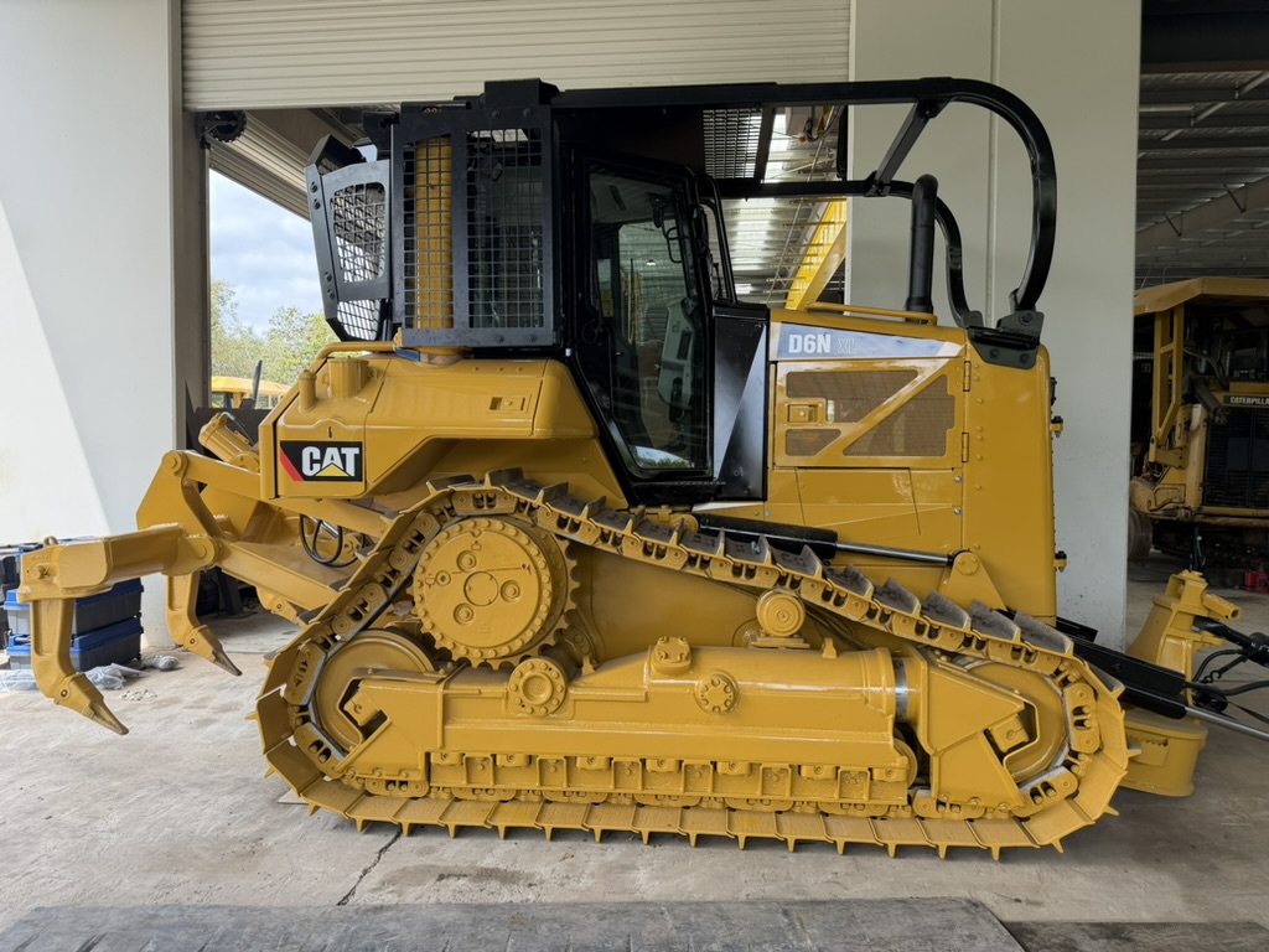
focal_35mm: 24
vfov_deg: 56.8
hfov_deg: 71.6
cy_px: 476
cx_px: 634
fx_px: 880
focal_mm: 6.76
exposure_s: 1/728
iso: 100
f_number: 1.78
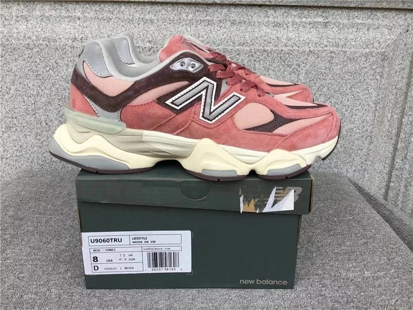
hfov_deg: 58.4
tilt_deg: -19.5
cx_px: 206
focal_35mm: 31
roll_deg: -0.8
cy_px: 155
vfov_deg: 45.4
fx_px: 370
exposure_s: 1/190
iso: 25
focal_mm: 3.3
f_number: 2.4
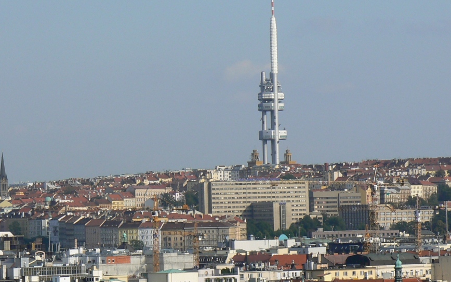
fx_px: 2828
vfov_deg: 5.7
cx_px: 200
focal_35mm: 230
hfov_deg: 9.1
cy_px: 181
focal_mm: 25.1
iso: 80
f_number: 6.3
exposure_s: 1/500
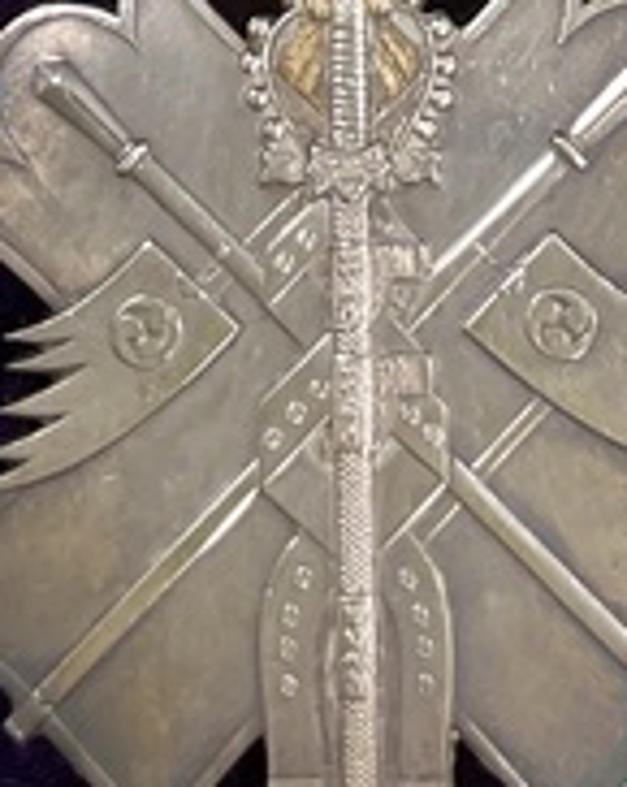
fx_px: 3093
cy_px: -413
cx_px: 376
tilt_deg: -76.4
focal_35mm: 133
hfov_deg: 11.6
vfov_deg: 13.6
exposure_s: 1/120
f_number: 1.8
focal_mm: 3
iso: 64
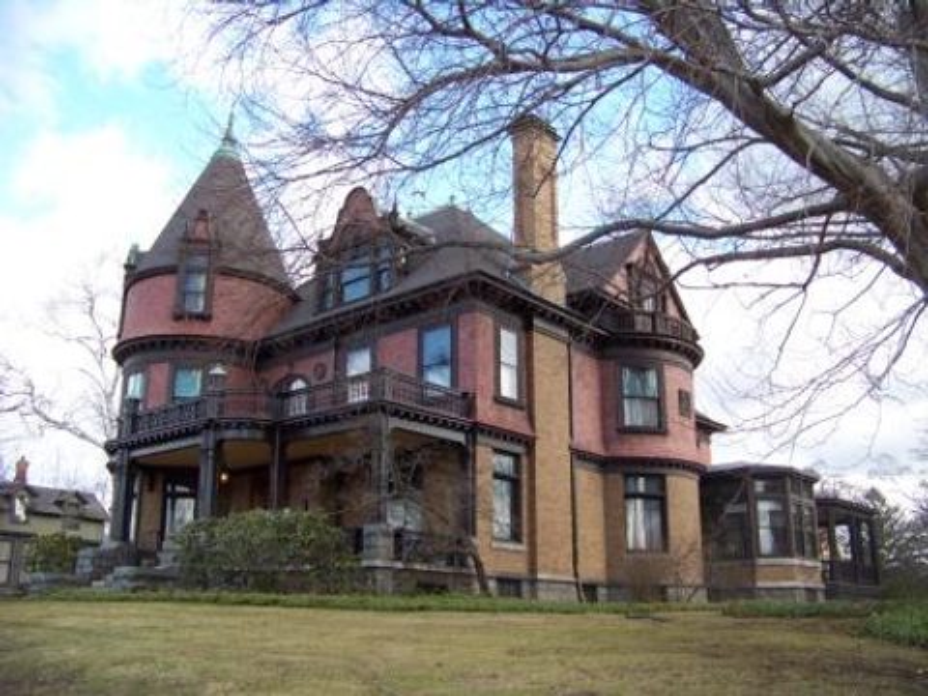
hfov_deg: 51.4
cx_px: 464
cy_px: 348
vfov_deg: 39.7
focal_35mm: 36
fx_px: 965
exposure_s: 1/200
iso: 69
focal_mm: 5.85
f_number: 2.8
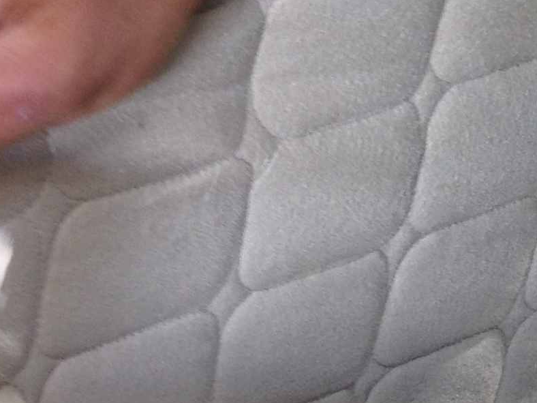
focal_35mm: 145
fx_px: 2249
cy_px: 439
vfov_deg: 10.1
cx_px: -225
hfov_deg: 13.0
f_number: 2.4
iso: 64
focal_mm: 4.28
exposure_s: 1/30
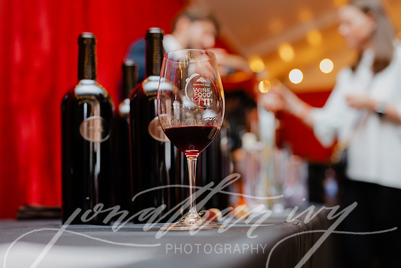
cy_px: 134
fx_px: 557
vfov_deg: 27.0
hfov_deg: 39.6
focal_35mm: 50
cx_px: 200
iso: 2000
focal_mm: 50
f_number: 2.8
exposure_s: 1/80
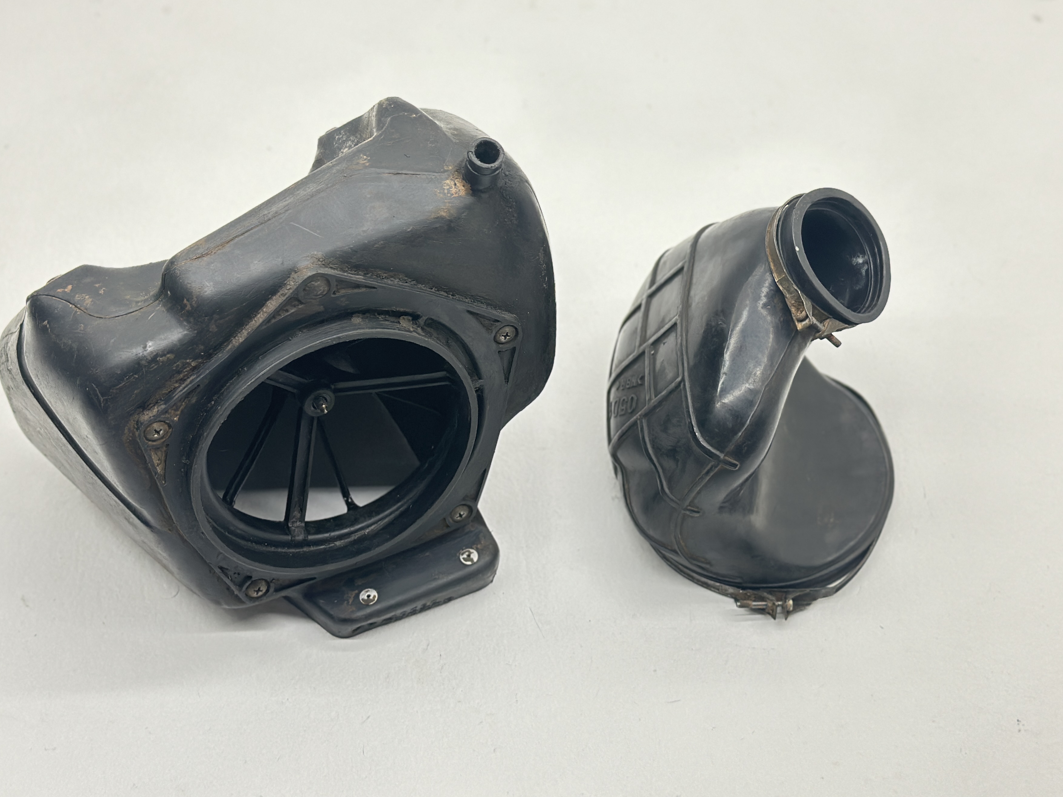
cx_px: 503
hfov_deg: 34.9
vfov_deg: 26.6
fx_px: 1689
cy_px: 372
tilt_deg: -53.0
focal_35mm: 55
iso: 160
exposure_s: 1/120
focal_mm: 6.86
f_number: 1.78
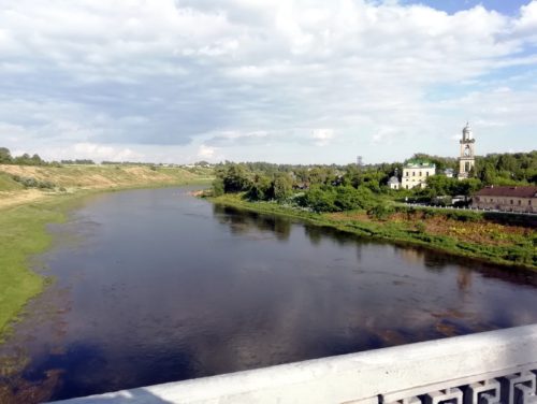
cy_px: 202
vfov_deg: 53.1
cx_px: 268
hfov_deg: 67.3
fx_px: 404
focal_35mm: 26
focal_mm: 3.46
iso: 50
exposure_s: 1/926
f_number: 2.2
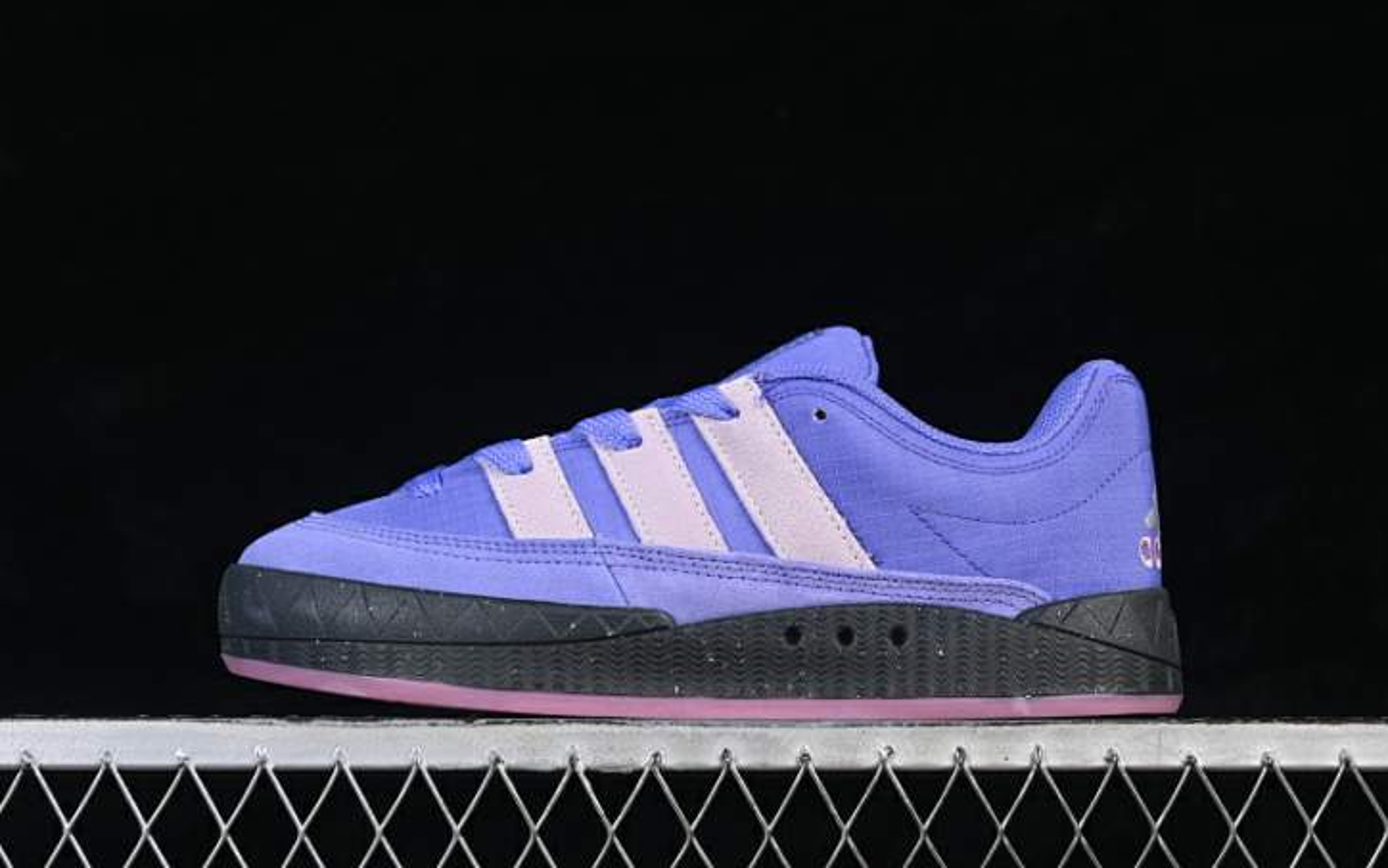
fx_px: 2914
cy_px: 429
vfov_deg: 17.0
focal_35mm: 77
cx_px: 698
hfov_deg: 26.8
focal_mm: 50
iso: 160
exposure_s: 1/80
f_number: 7.1
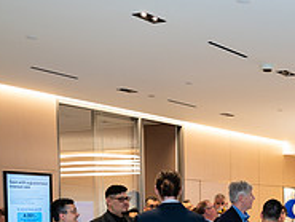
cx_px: 298
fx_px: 631
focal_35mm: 74
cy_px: 254
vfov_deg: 19.0
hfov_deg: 25.0
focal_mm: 24
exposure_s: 1/160
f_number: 3.2
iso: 400
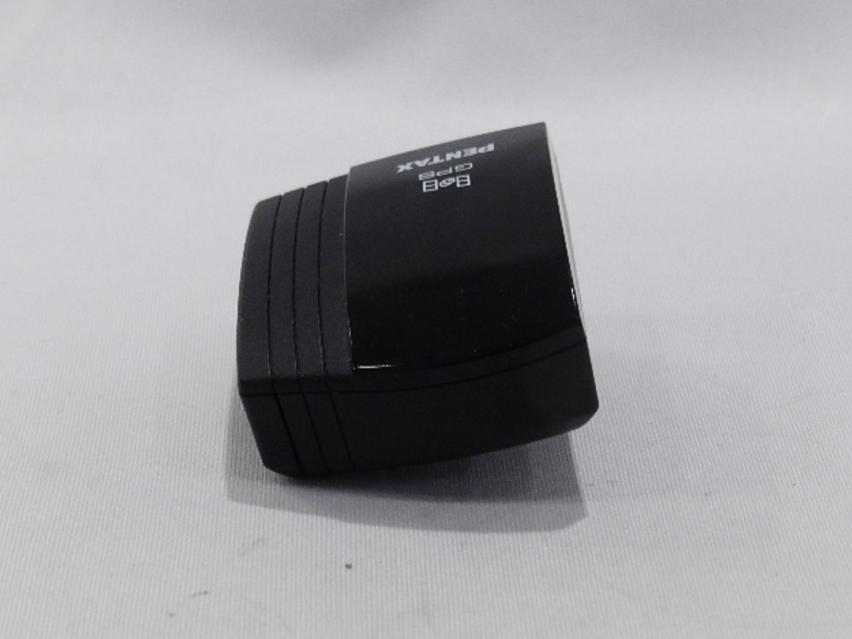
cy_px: 318
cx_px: 422
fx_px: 2117
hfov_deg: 22.8
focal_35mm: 86
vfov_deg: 17.2
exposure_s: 1/100
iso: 800
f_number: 4.4
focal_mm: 14.9
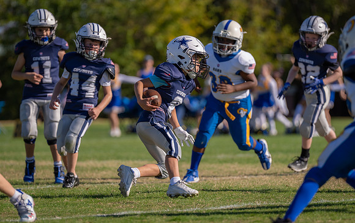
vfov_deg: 4.6
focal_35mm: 288
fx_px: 2785
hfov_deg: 7.3
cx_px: 168
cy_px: 123
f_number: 2.8
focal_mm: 200
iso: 100
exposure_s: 1/2000
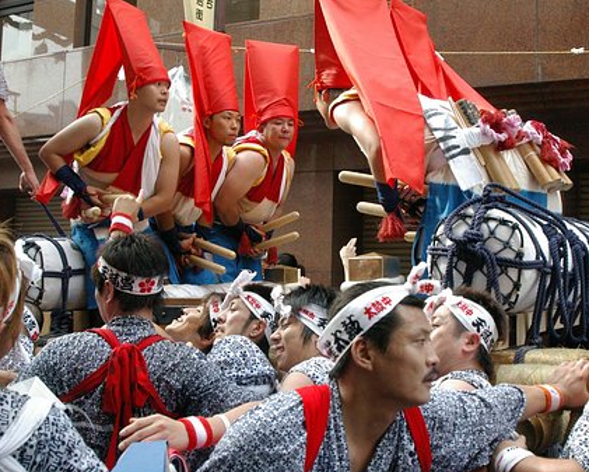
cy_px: 238
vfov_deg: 31.5
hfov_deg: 38.8
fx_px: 837
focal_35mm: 48
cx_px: 315
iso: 800
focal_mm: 28
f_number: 6.7
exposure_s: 1/180
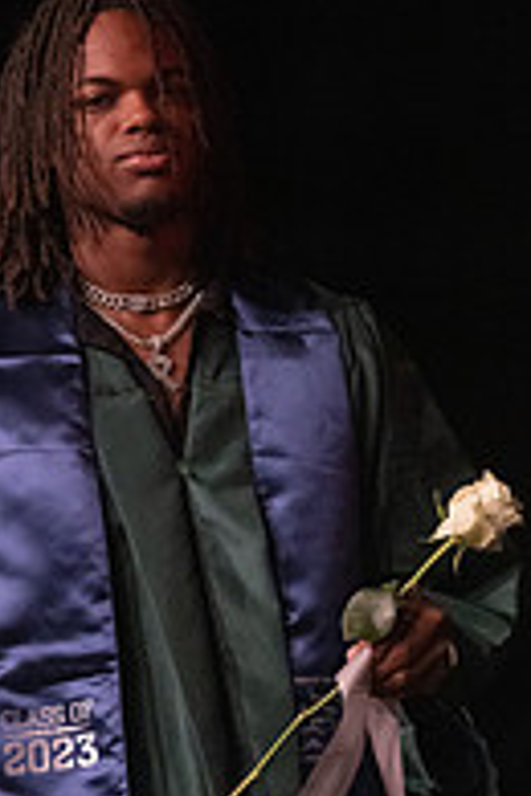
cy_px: 249
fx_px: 4690
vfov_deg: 9.7
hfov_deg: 6.5
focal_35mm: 212
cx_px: 172
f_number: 2.8
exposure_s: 1/1000
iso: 16000
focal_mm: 92
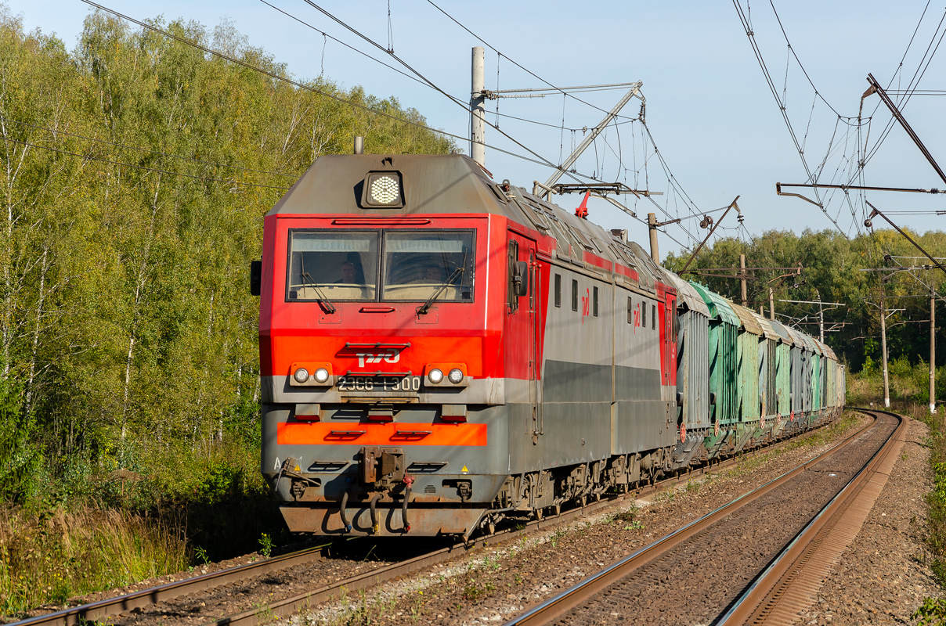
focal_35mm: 128
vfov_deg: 10.7
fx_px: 3343
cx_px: 473
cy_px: 313
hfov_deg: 16.1
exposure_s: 1/640
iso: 125
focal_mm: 85
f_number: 6.3
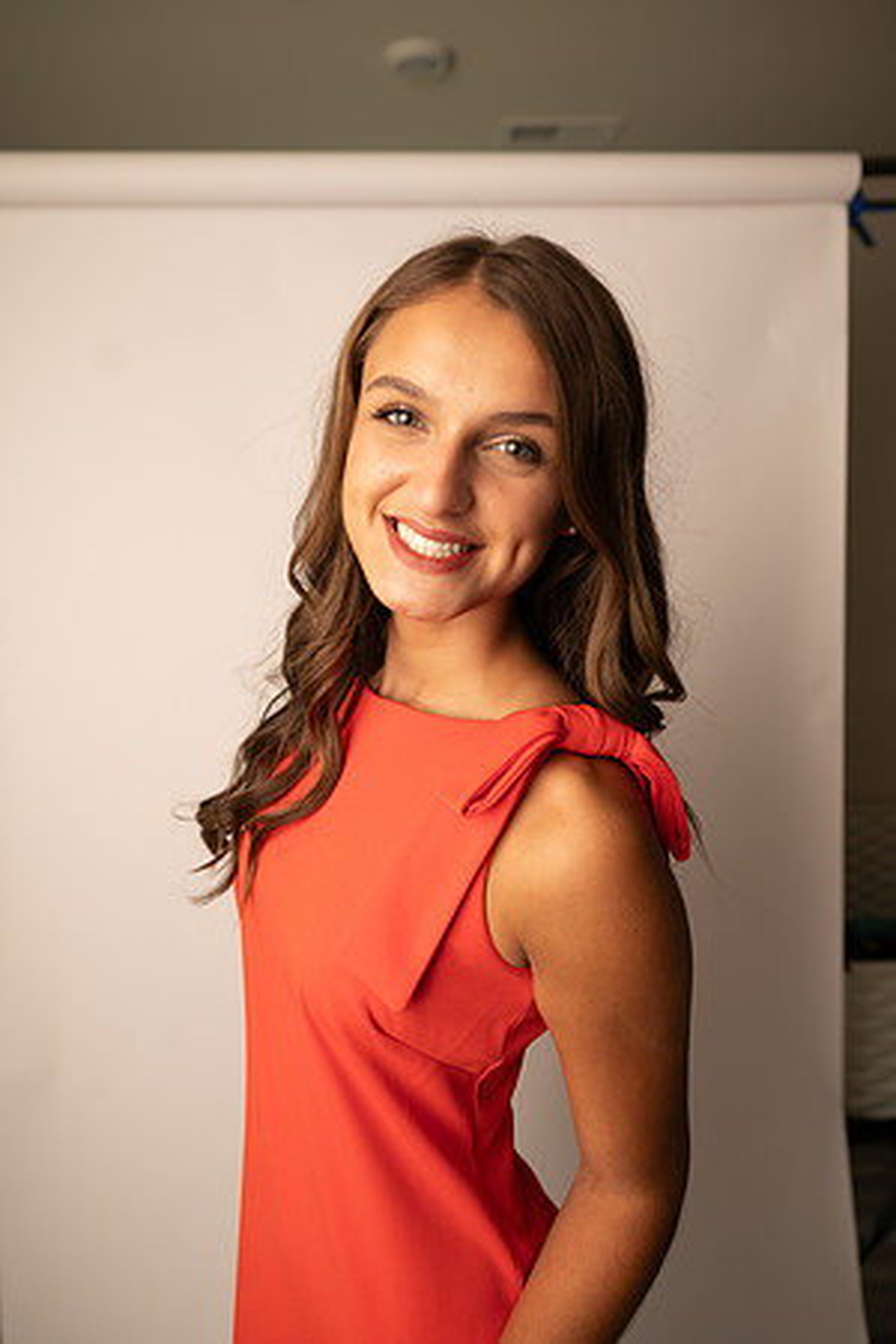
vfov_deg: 73.7
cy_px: 672
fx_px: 896
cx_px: 448
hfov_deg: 53.1
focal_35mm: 24
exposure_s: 1/160
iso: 100
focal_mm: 24
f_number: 3.2
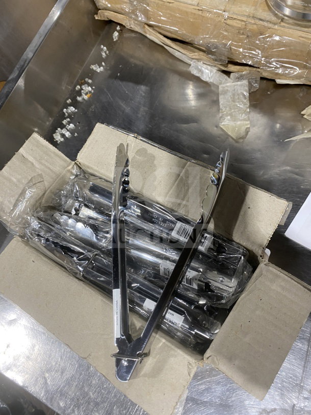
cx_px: 156
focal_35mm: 26
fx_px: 311
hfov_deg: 53.1
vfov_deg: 67.3
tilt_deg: -63.0
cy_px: 208
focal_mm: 4.25
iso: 125
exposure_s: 1/60
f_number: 1.8
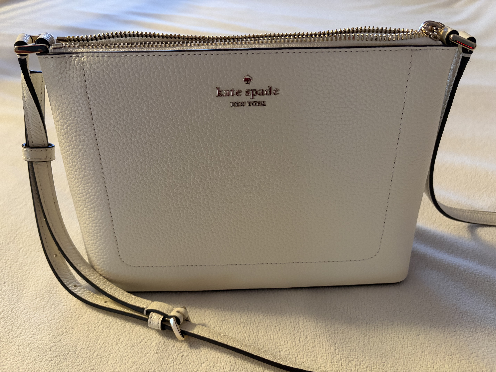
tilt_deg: -38.2
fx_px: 373
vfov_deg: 53.1
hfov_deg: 67.3
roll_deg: -2.2
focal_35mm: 26
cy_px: 186
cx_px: 248
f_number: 1.6
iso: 500
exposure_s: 1/40
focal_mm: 5.96
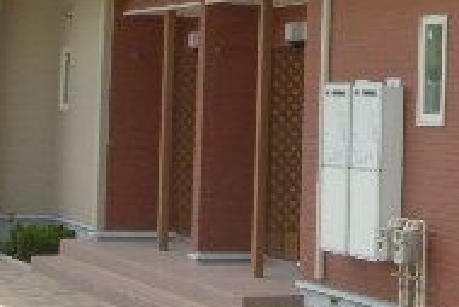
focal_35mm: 133
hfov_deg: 14.7
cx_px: 599
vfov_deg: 10.1
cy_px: -104
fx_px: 1697
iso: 100
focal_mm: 6.3
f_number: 3.3
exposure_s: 1/640
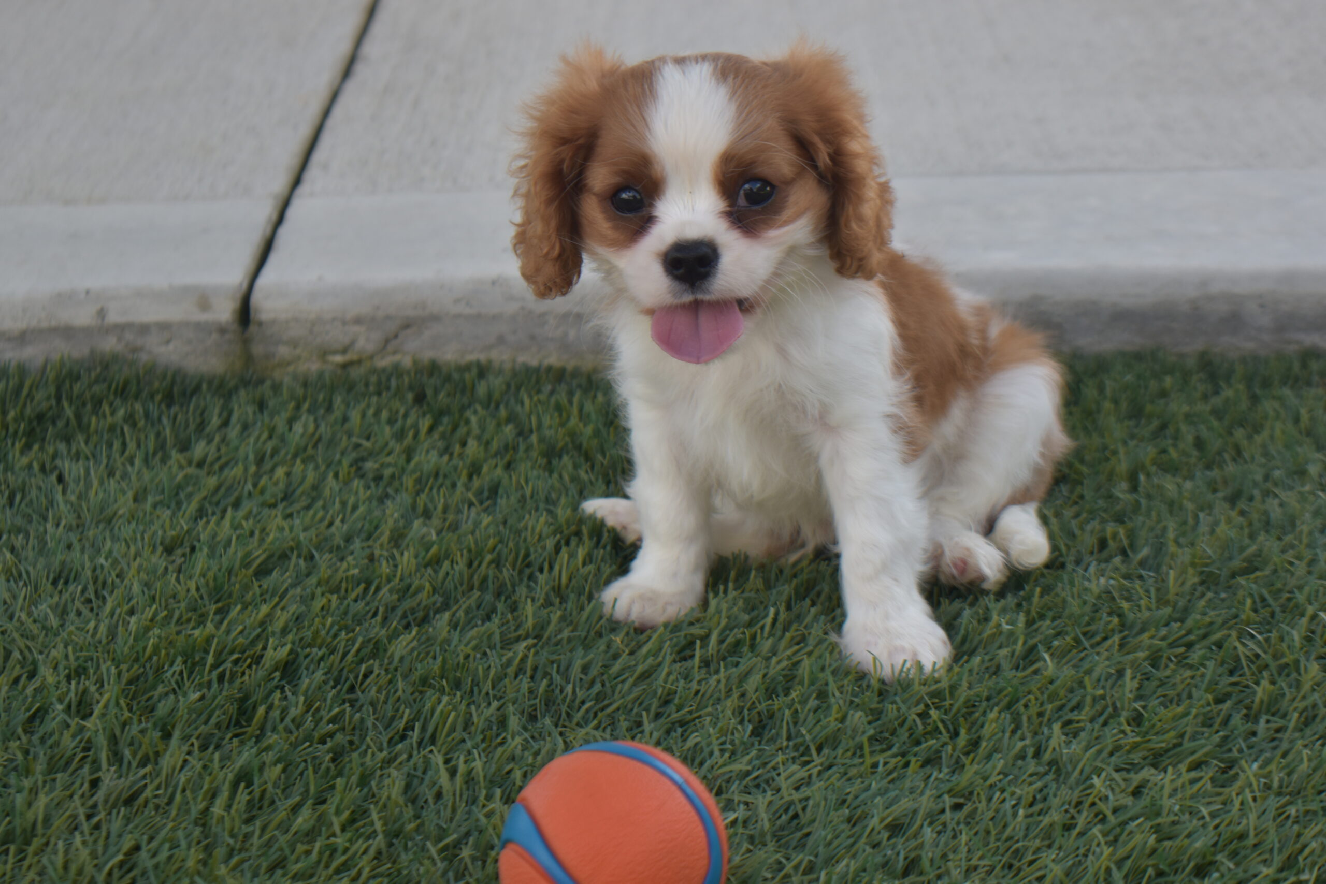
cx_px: 663
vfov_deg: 16.6
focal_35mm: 82
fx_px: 3039
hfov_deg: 24.6
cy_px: 442
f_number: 5.6
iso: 200
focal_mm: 55
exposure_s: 1/320
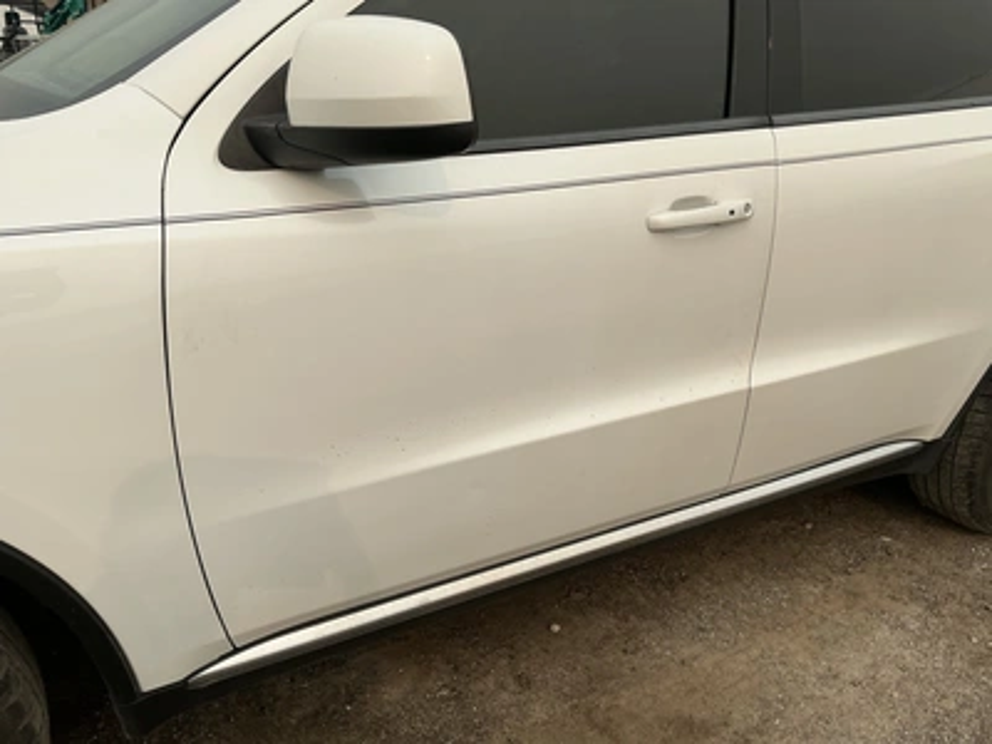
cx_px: 496
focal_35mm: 28
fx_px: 802
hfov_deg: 63.4
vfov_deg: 49.7
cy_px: 372
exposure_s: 1/1675
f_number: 1.8
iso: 25
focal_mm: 3
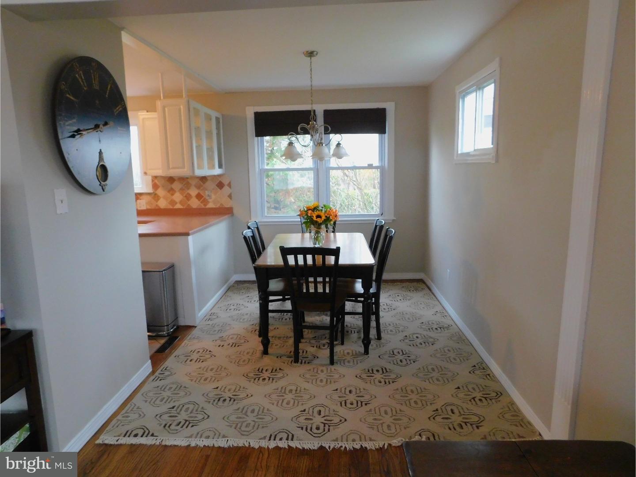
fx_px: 423
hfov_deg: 73.9
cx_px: 318
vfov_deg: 58.9
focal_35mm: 23
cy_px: 238
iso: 400
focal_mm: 4
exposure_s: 1/30
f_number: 3
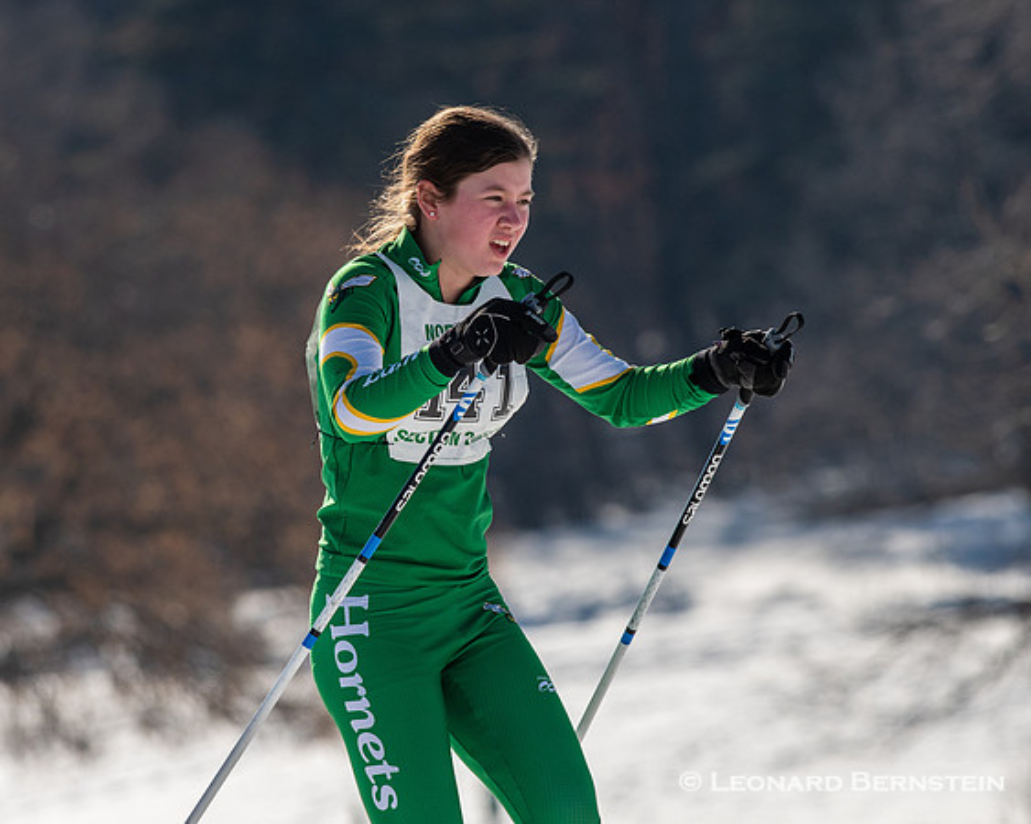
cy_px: 407
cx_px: 453
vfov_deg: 3.0
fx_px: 15654
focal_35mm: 513
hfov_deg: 3.8
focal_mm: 300
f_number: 7.1
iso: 400
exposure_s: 1/2000
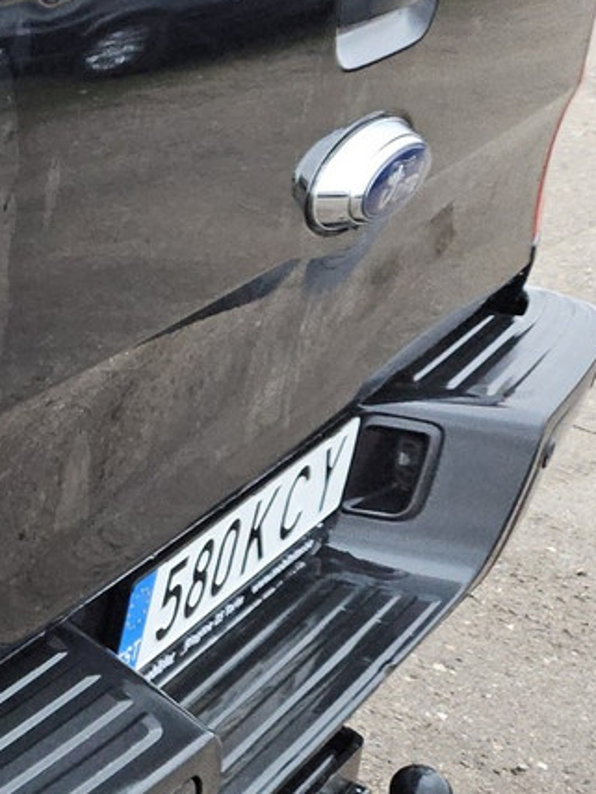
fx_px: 1974
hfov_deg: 13.9
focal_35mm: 86
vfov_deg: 22.2
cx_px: -674
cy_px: 65
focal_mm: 5.4
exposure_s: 1/100
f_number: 1.8
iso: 320
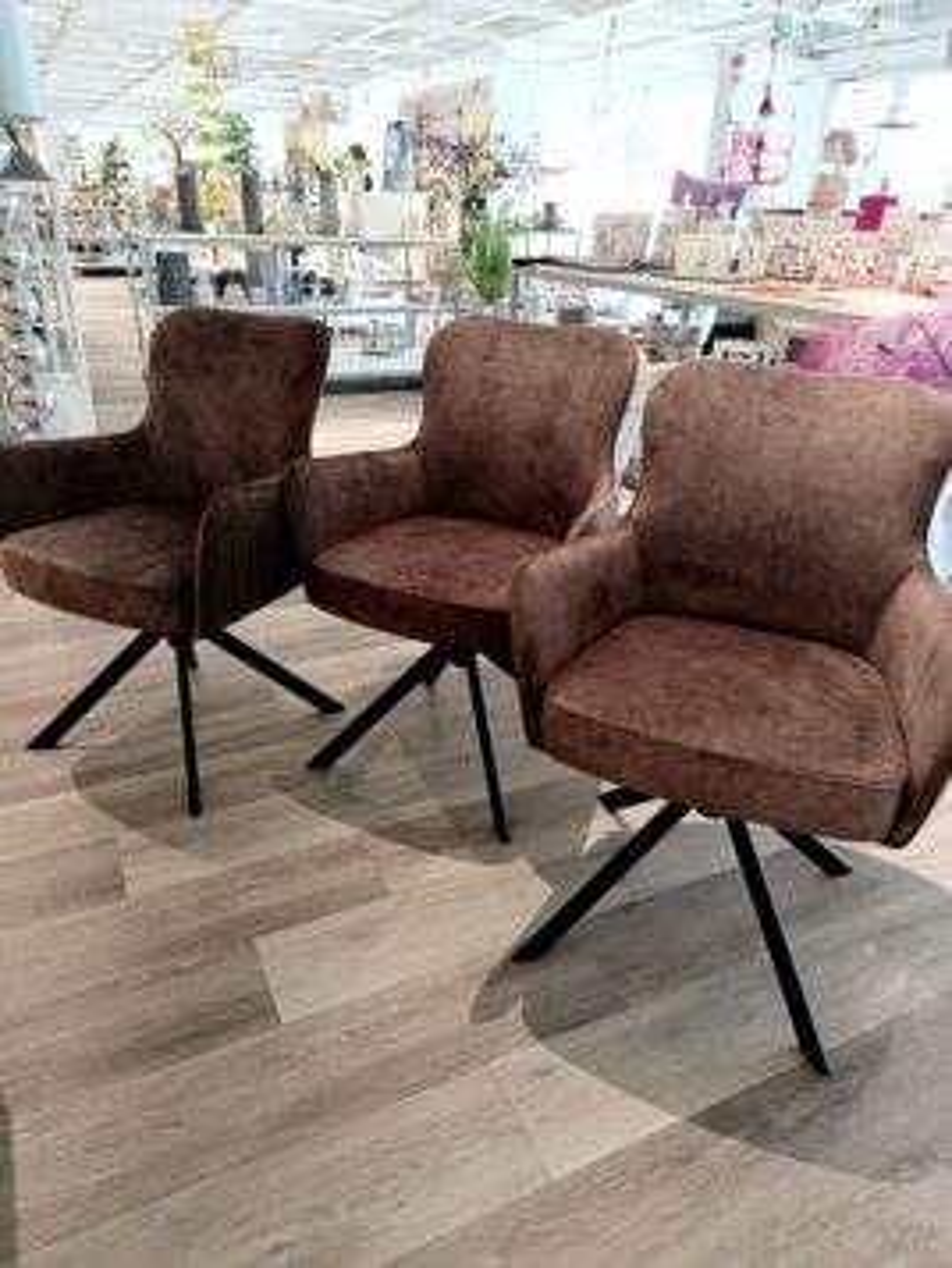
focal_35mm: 24
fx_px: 880
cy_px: 634
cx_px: 476
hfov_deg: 56.8
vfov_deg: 71.6
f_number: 1.7
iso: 1000
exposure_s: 1/99.9
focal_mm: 5.24
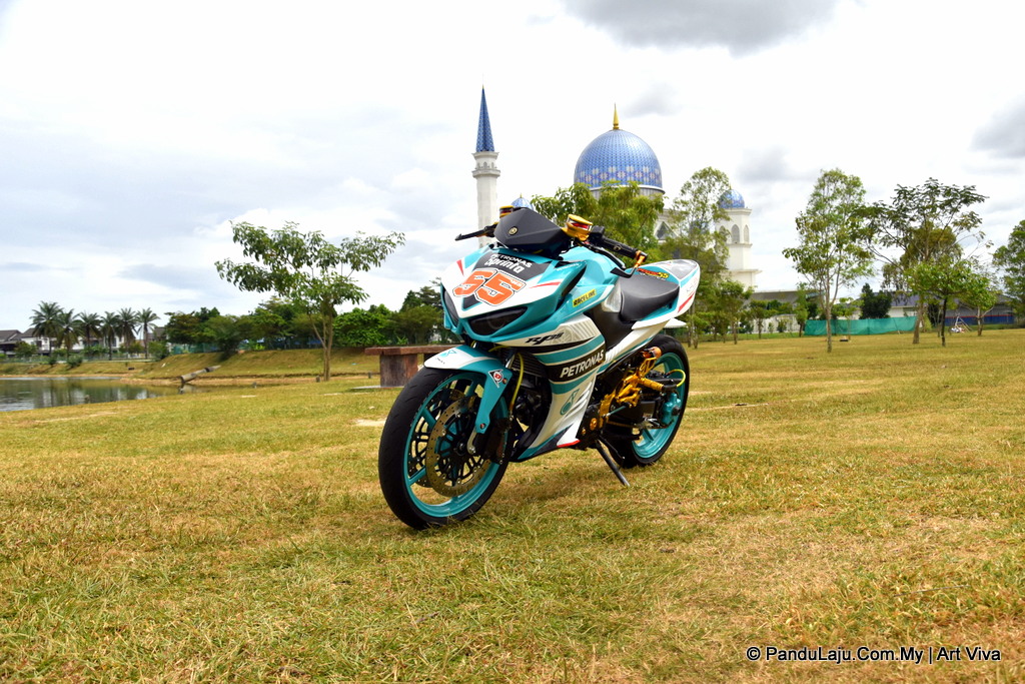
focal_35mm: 32
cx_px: 512
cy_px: 342
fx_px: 897
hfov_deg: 59.5
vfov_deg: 41.7
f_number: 5.6
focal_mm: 21
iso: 400
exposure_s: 1/2000
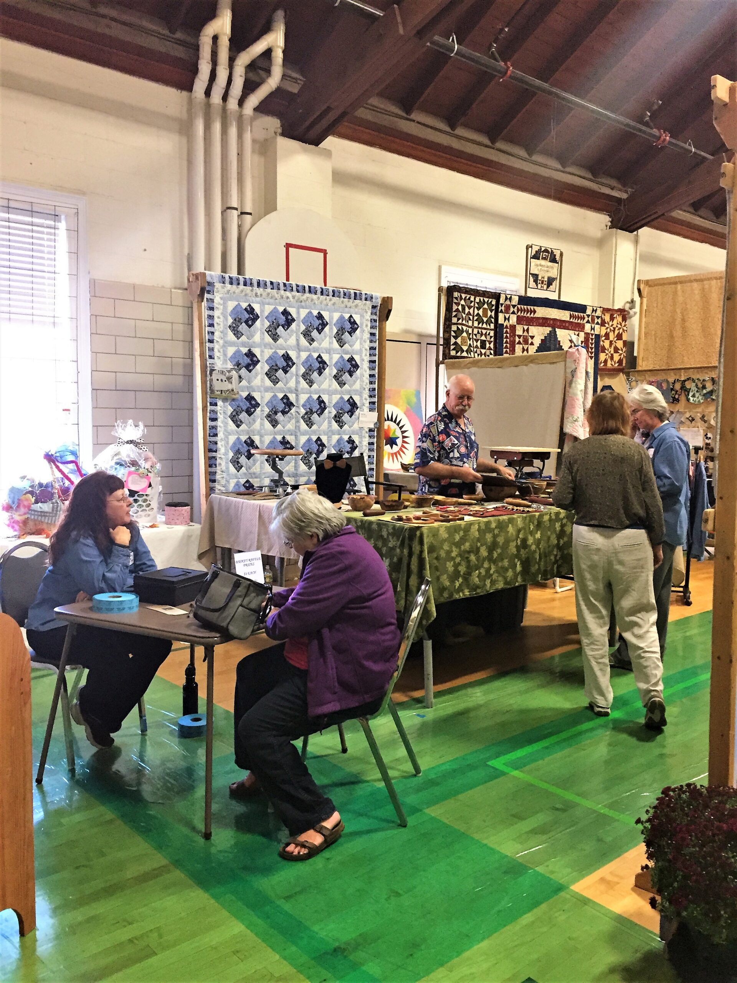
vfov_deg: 61.7
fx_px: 823
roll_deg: -0.6
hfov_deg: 48.2
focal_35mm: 29
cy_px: 492
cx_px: 368
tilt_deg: -5.7
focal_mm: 4.15
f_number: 2.2
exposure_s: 1/30
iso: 200
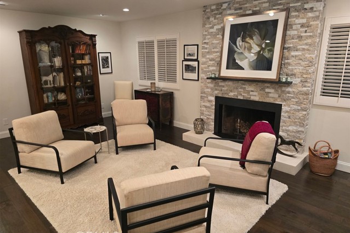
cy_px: 113
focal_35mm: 24
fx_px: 233
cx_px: 175
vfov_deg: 53.1
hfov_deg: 73.8
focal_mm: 6.3
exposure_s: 1/120
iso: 1000
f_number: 1.7
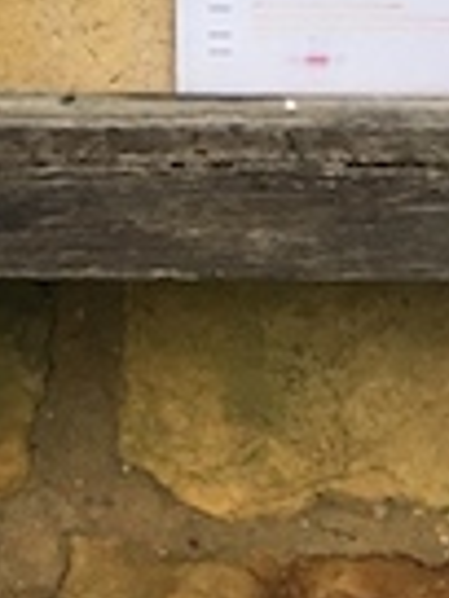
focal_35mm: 171
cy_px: -1003
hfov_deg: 8.4
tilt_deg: -0.6
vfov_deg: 9.7
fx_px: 2957
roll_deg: +0.0
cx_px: -313
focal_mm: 4.15
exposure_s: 1/33
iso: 32
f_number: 2.2
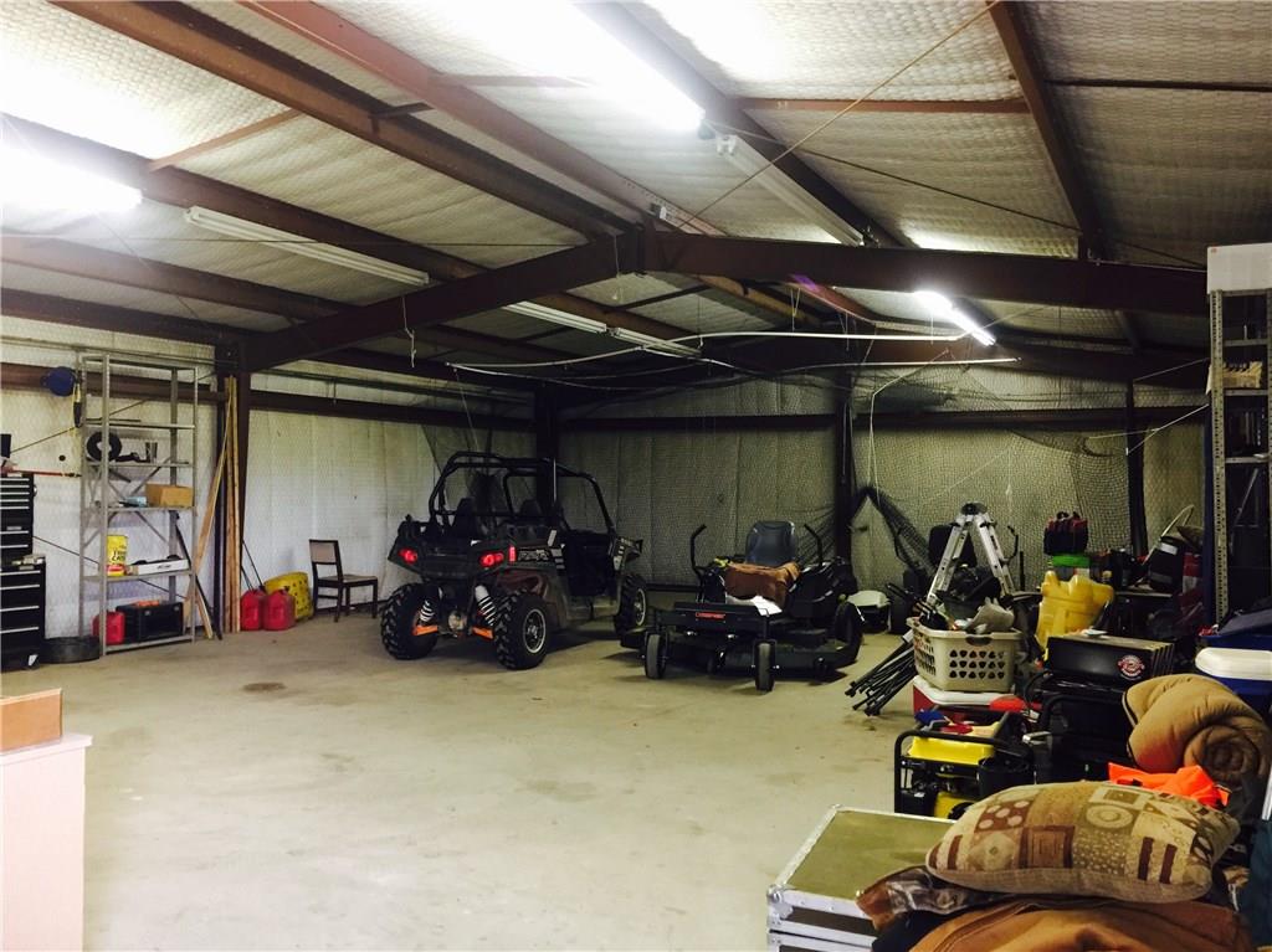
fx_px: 1065
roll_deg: +1.4
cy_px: 476
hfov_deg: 61.7
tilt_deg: +3.1
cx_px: 636
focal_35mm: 29
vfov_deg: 48.2
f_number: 2.2
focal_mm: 4.15
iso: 100
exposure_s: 1/10
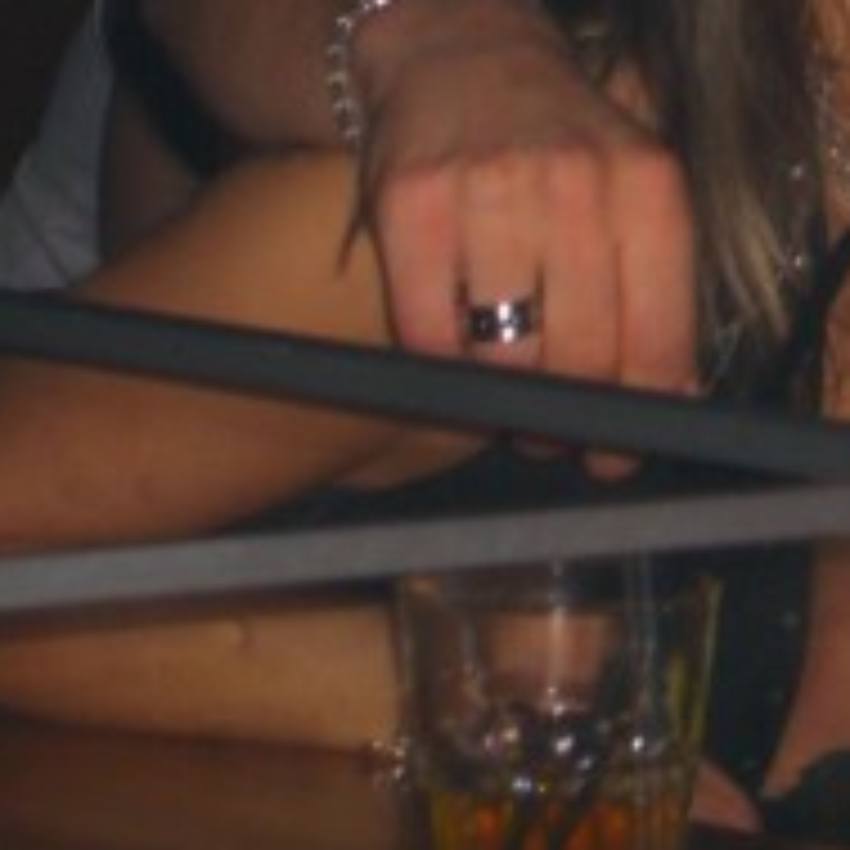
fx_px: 8334
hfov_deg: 5.8
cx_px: 1196
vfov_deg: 5.8
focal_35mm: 300
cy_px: -162
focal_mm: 16.6
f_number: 4.4
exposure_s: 1/60
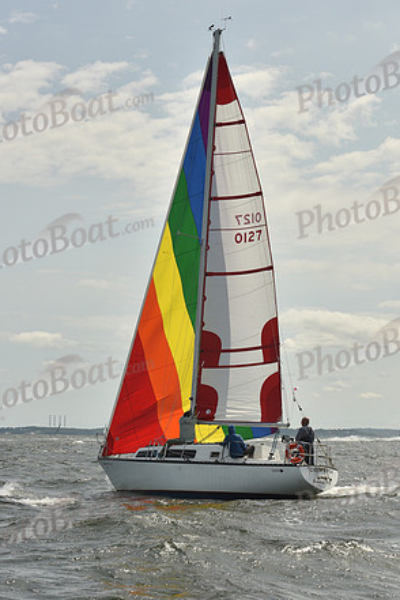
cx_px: 225
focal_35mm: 92
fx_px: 1533
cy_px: 294
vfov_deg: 22.1
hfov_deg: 14.9
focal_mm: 70
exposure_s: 1/800
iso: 250
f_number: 10
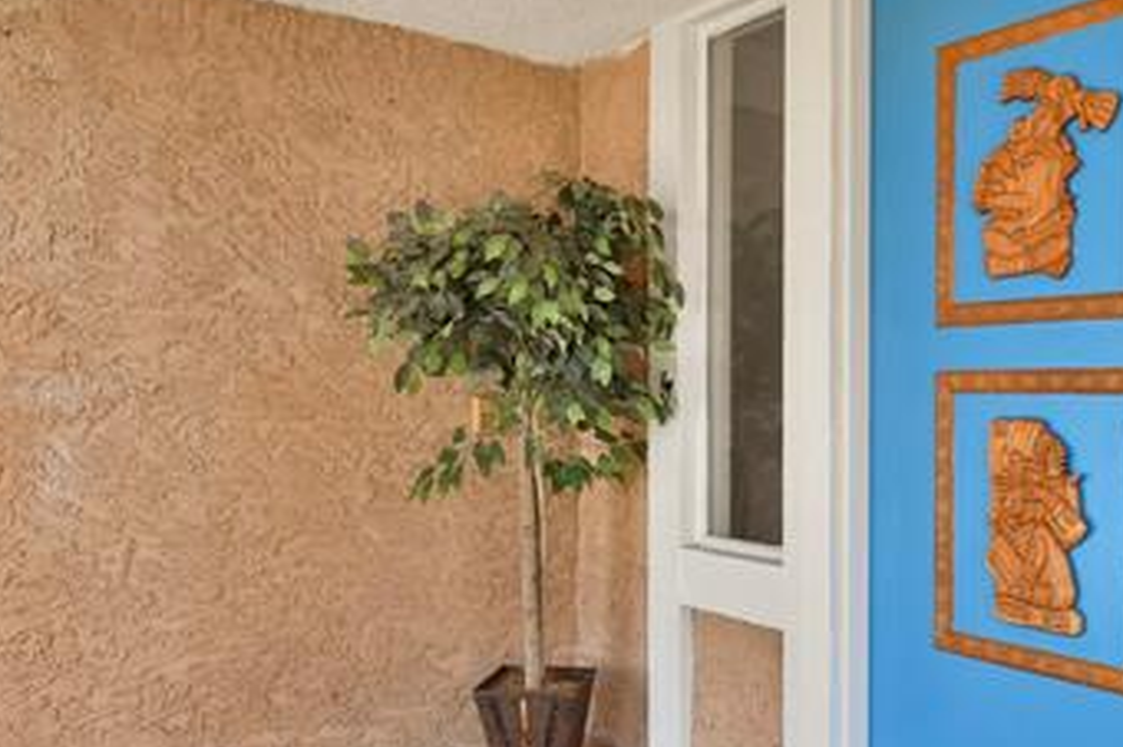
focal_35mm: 32
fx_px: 997
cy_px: 410
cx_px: 717
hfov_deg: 57.9
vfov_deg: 41.0
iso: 450
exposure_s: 1/20
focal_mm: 17
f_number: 8
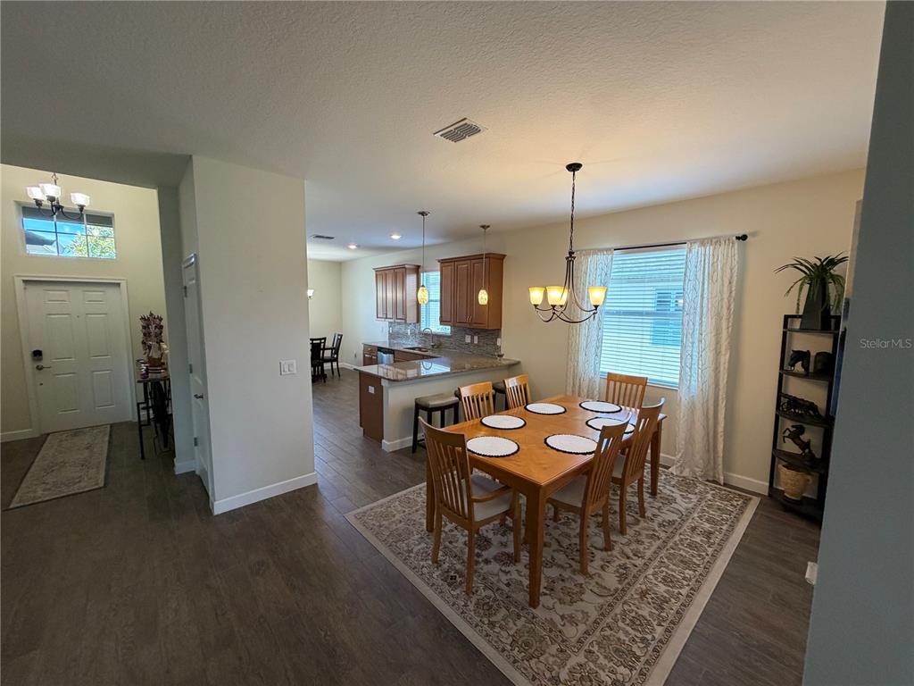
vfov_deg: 85.7
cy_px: 343
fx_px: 370
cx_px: 457
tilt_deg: -6.4
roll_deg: +0.0
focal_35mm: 14
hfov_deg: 102.1
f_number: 2.2
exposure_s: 1/120
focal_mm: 2.22
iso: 250
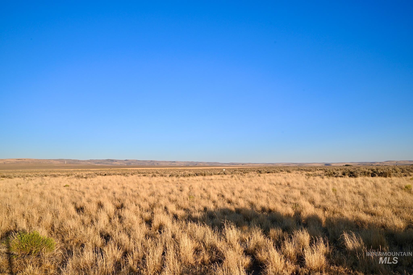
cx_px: 206
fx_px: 344
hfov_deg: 61.9
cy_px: 138
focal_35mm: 30
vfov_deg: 43.6
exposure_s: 1/640
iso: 800
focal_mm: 30
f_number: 13
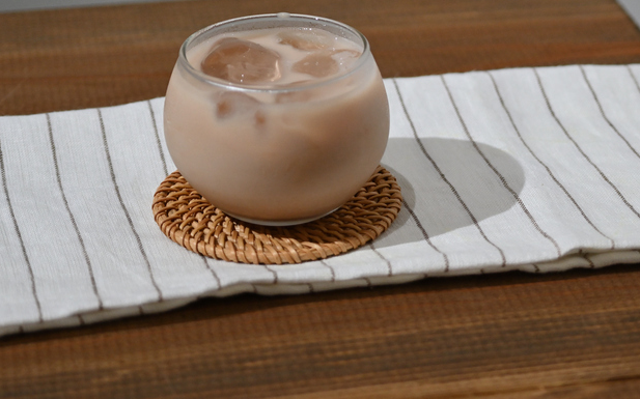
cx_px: 472
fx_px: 2075
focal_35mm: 119
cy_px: 101
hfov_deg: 17.4
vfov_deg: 11.0
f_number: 3.2
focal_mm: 50
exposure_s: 1/500
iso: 800
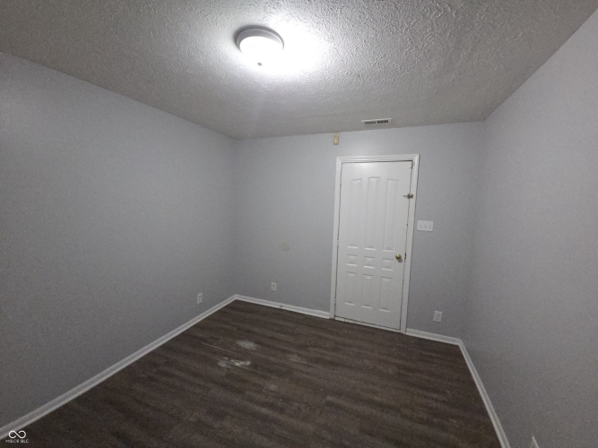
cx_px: 299
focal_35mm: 13
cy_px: 224
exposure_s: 1/60
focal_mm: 2.2
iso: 1000
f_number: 2.2
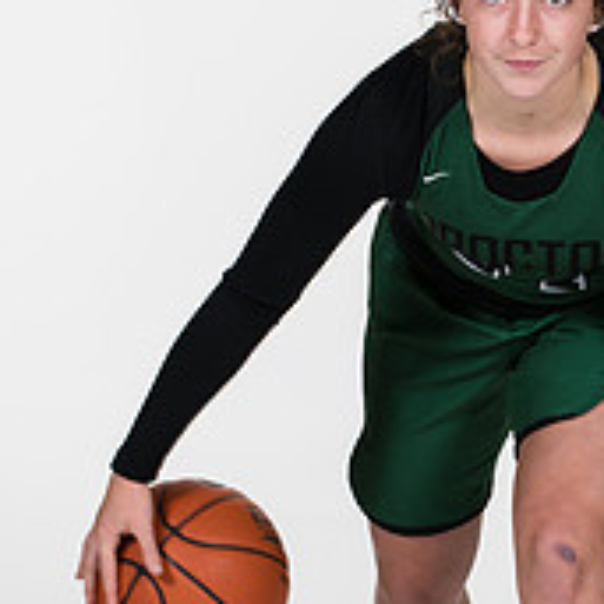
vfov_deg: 7.4
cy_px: 328
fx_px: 4639
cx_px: 526
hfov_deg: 7.4
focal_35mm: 235
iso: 200
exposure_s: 1/160
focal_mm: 70
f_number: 6.3
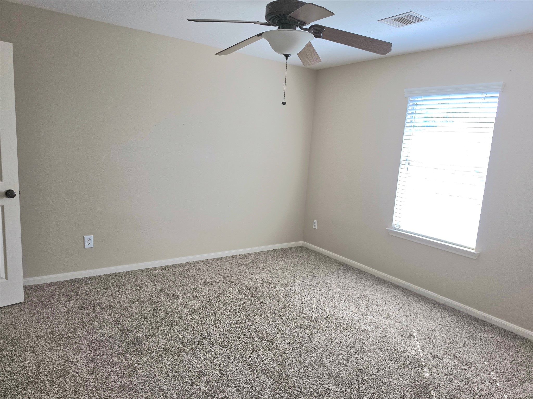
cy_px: 200
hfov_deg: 73.9
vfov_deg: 58.9
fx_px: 354
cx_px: 266
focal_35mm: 23
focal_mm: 6.5
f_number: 1.4
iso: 16
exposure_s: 1/60.2
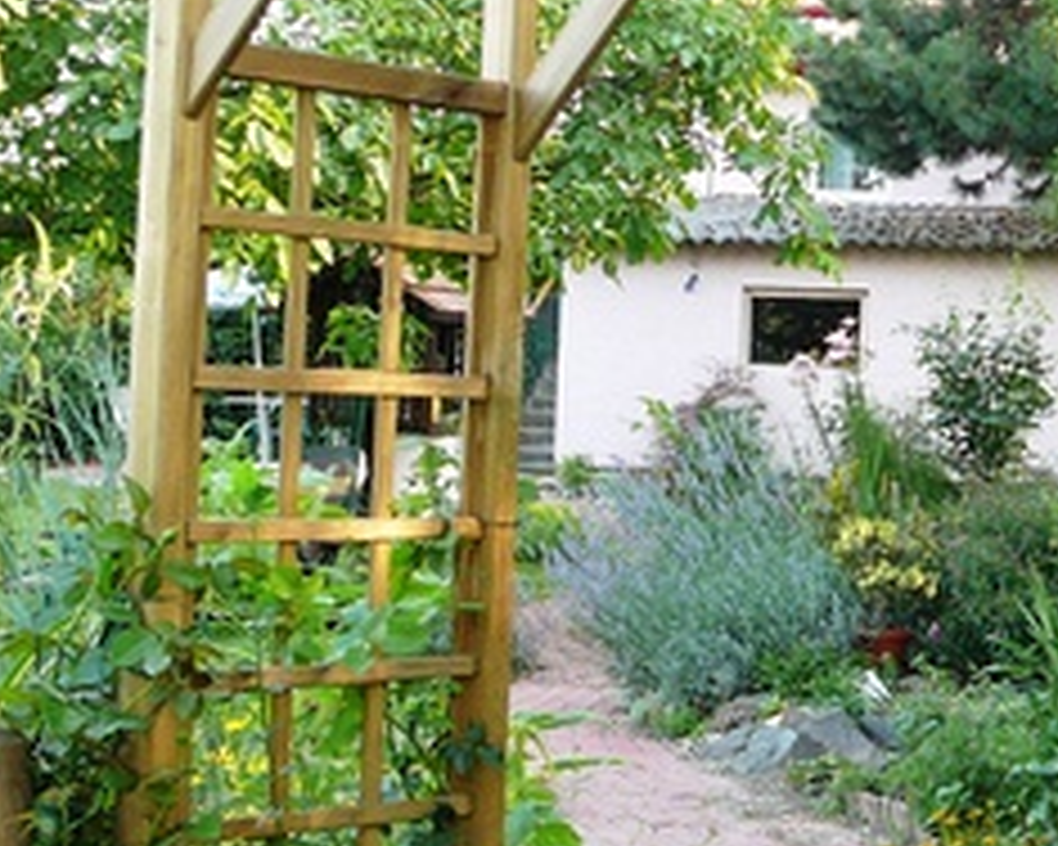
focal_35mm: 64
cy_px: 410
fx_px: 2004
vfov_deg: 23.8
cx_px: 977
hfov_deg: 28.3
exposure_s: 1/60
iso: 100
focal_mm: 5.2
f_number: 2.8
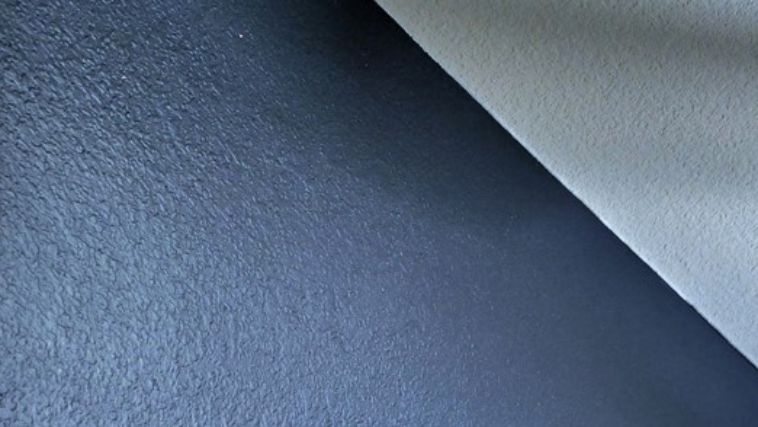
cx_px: 1266
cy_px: 886
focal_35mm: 61
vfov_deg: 15.3
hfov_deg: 23.4
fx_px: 1226
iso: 400
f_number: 8
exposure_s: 1.3
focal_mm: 14
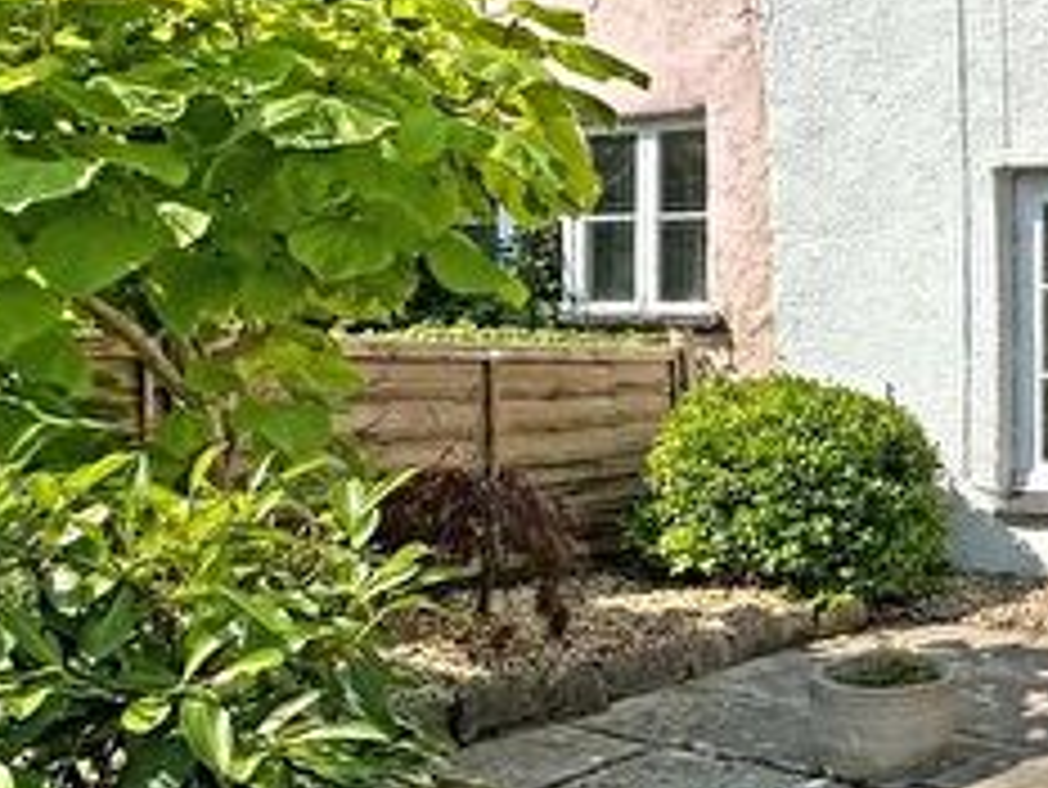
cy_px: 353
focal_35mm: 42
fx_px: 1272
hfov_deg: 35.4
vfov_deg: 34.3
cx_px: 1255
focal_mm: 2.22
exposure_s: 1/3509
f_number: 2.2
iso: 50
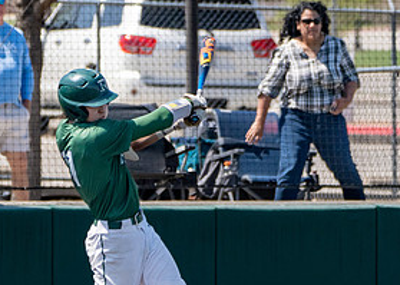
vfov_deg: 1.9
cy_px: 194
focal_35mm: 744
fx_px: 8448
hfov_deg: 2.7
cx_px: 69
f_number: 8
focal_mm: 265
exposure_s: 1/2500
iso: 800
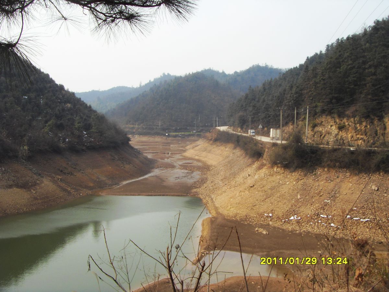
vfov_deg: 36.8
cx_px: 194
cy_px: 146
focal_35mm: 39
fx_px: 438
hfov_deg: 47.9
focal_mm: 6.6
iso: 80
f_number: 6.2
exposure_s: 1/180
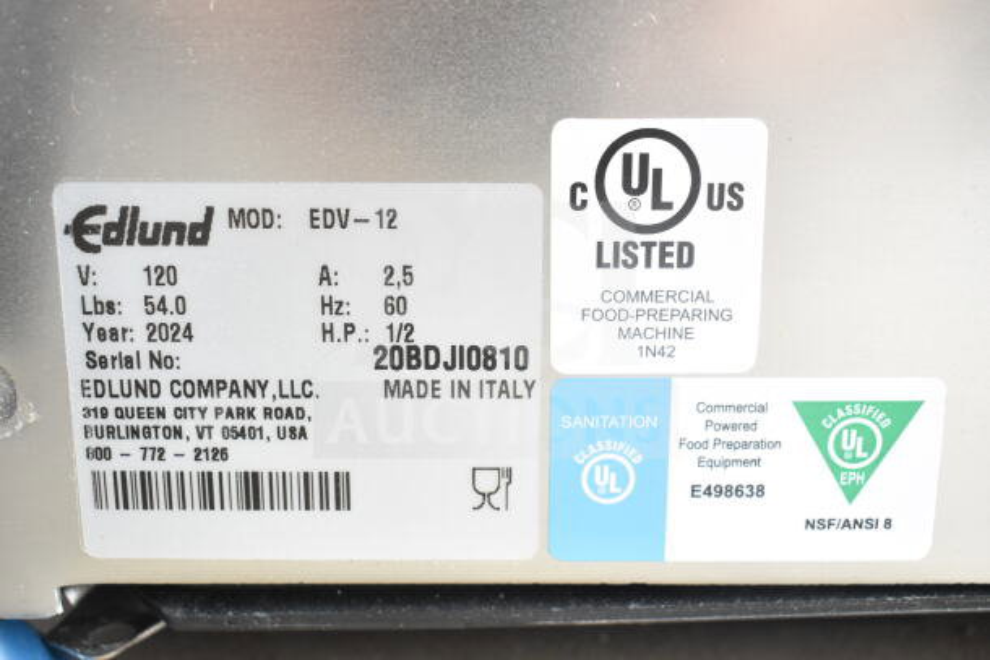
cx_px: 495
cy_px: 330
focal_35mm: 42
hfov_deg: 46.4
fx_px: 1155
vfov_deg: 31.9
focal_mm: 28
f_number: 5.6
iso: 1600
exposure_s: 1/125
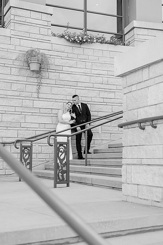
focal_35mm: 50
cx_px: 82
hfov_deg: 26.9
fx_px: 340
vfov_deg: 39.6
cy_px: 122
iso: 100
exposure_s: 1/400
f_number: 4
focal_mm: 50
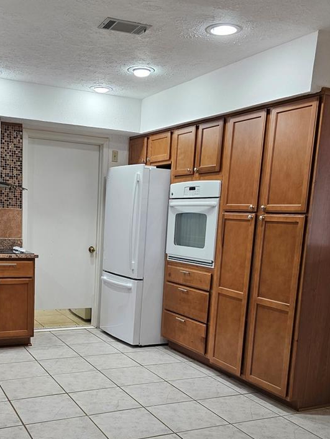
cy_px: 308
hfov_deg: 36.6
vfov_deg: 46.7
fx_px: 496
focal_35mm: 39
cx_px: 124
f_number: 1.7
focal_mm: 6.3
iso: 100
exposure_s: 1/120
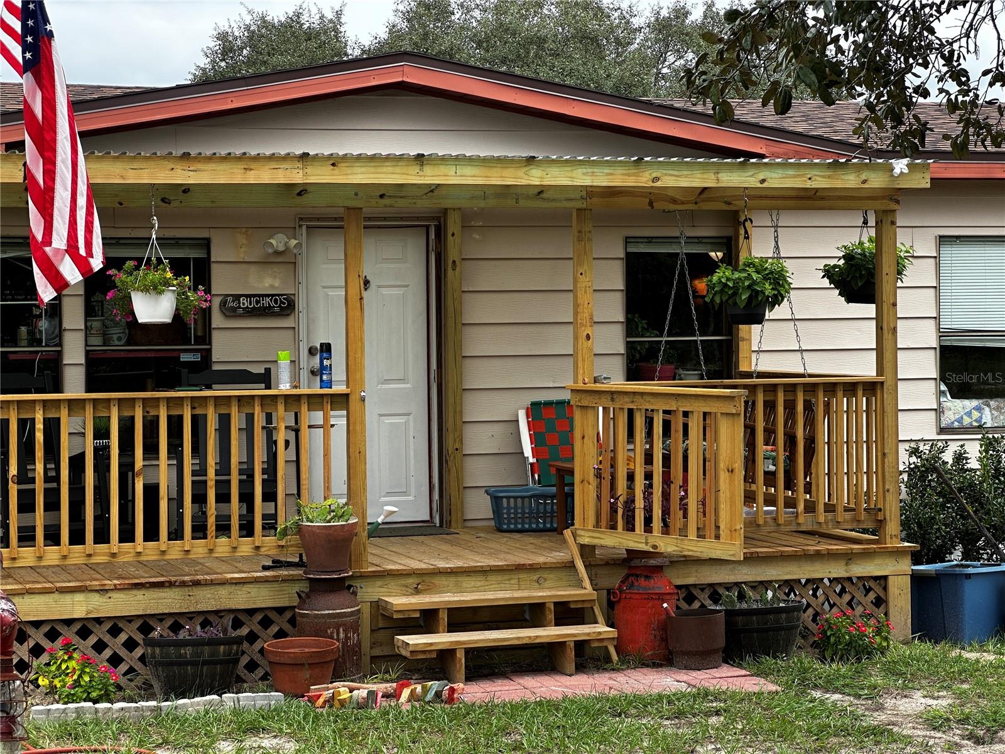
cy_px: 377
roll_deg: +0.0
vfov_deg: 19.1
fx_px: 2236
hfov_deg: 25.3
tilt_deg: -1.1
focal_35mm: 77
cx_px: 502
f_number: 2.8
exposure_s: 1/192
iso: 32
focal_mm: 9
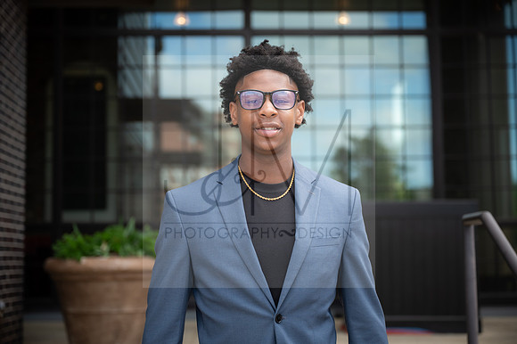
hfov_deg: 32.9
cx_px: 258
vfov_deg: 22.2
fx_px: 875
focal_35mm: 61
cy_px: 172
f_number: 2.8
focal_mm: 61
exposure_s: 1/250
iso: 125
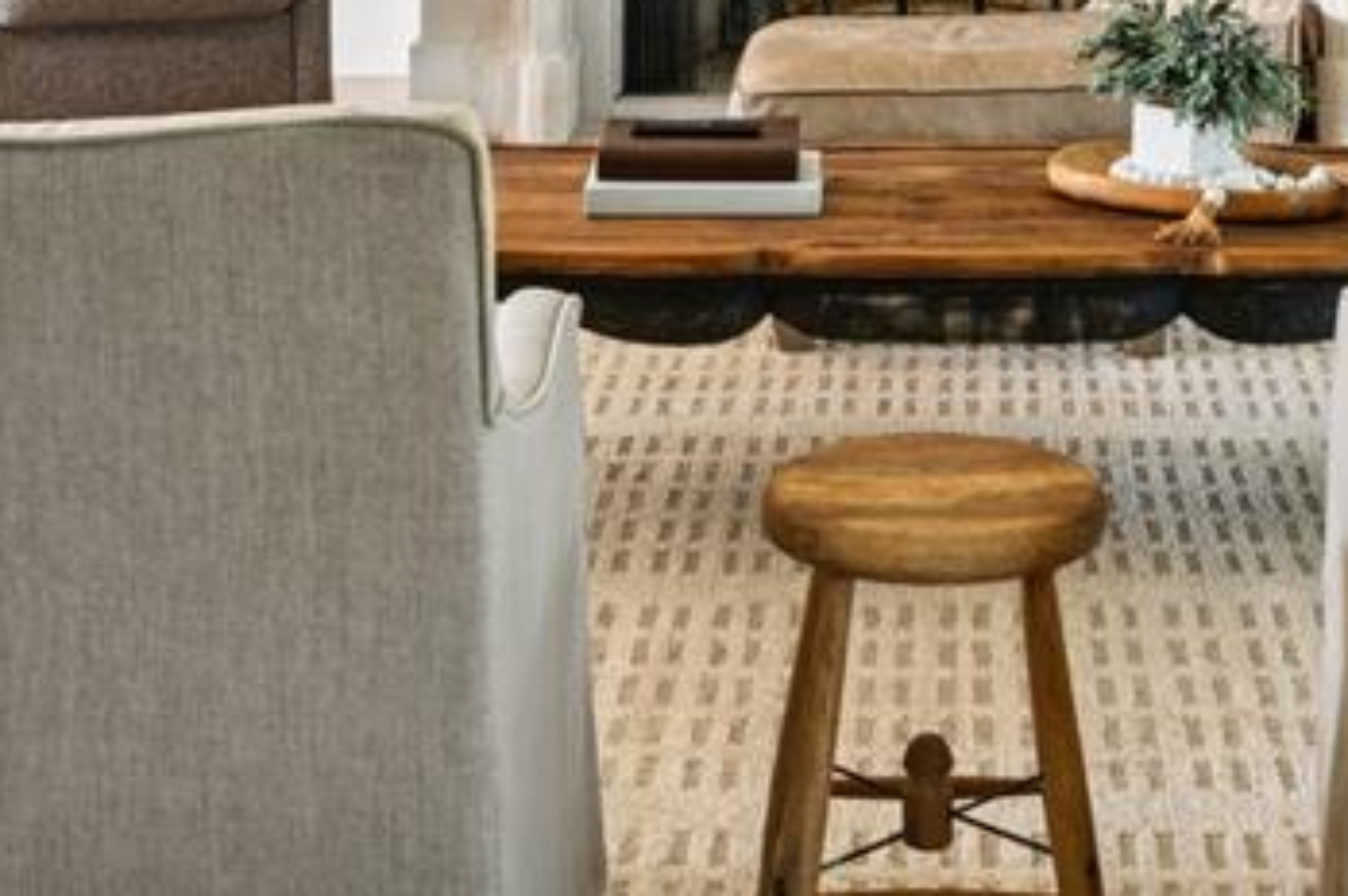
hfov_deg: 21.6
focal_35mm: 94
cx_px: 908
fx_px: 3516
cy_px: -378
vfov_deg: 13.8
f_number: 8
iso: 200
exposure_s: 1/8
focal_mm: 32
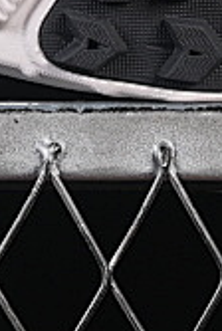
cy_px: -345
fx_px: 4458
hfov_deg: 2.8
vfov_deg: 4.2
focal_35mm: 484
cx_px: -268
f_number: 8
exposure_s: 1/80
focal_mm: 50
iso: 160
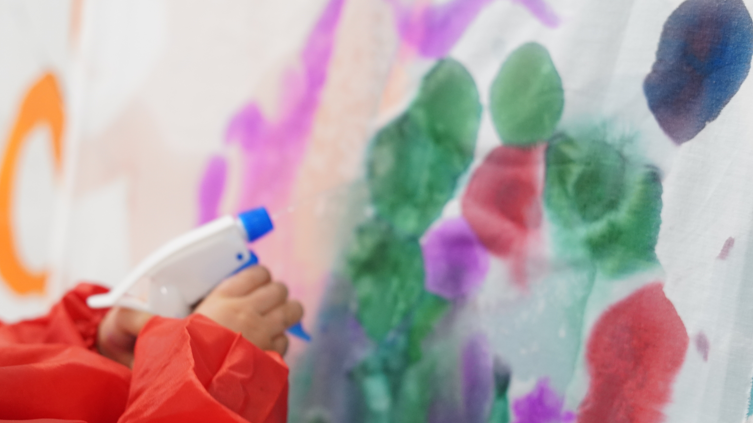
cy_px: 300
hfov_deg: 25.2
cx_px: 266
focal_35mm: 84
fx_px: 1677
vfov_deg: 14.4
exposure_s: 1/160
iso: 1600
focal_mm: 50
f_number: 2.5
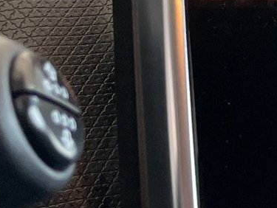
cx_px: 568
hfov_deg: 12.8
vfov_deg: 11.1
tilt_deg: -3.5
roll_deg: -0.2
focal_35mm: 133
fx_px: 1065
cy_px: 46
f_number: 1.6
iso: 100
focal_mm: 4.2
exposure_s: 1/100
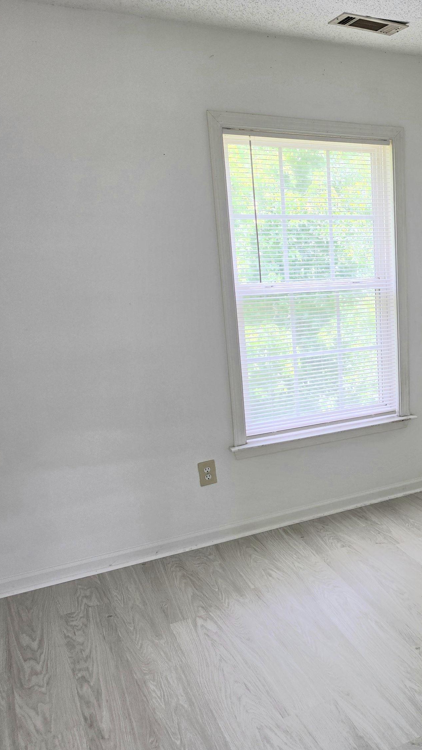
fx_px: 676
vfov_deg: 58.0
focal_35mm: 34
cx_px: 447
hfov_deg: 31.4
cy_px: 376
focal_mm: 6.5
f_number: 1.4
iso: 32
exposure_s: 1/182
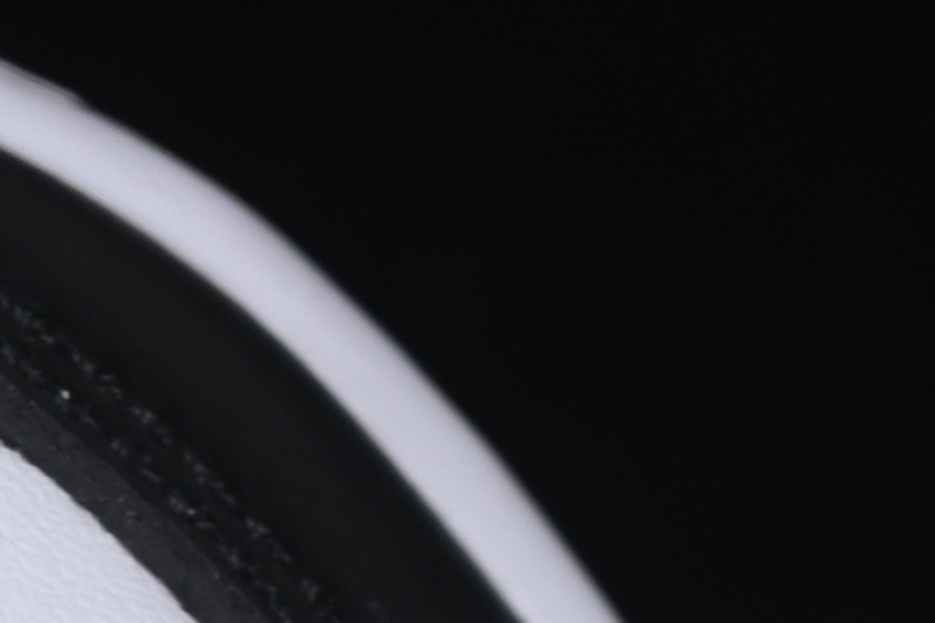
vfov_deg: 2.9
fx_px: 11972
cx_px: -95
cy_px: 1743
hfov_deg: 4.5
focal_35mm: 461
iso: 160
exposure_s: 1/60
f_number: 7.1
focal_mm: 50
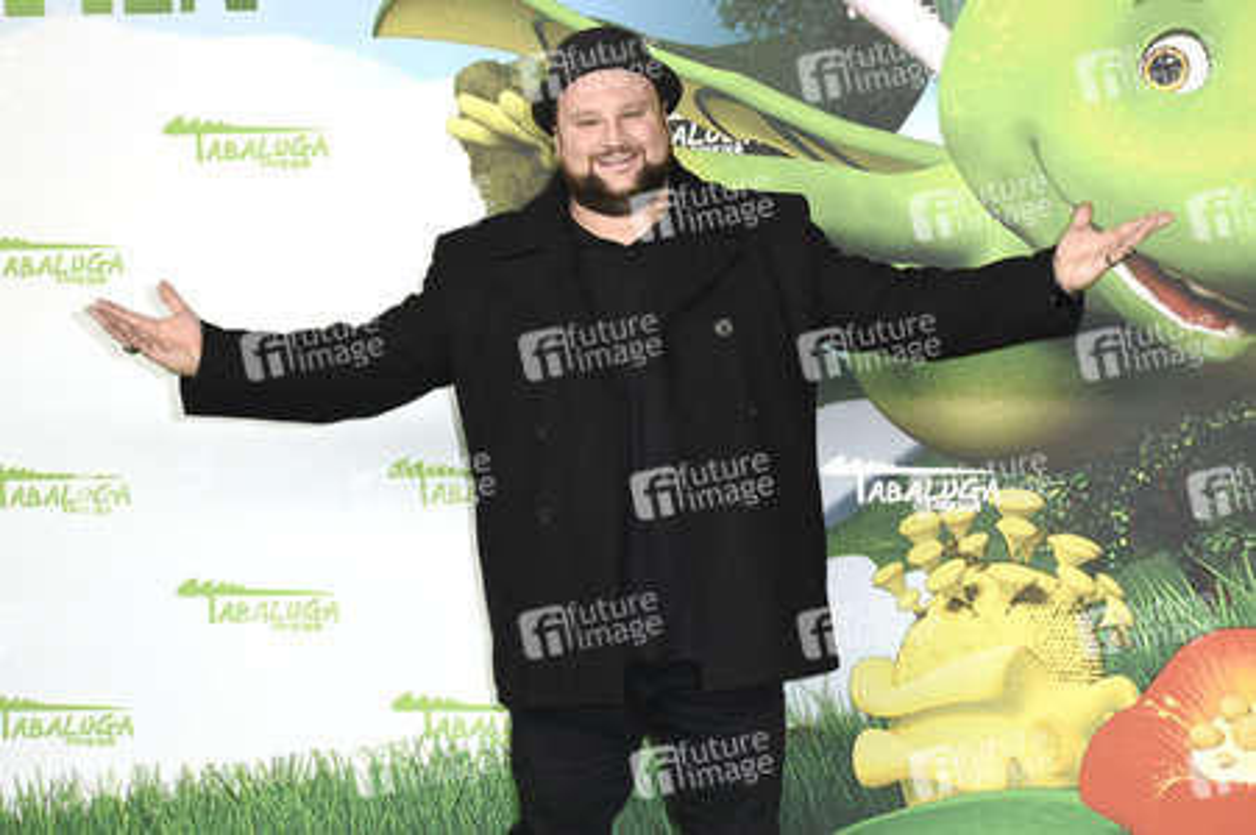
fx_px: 2510
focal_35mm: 72
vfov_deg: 18.9
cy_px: 418
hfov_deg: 28.1
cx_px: 628
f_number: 5.6
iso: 500
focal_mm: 48
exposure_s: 1/125
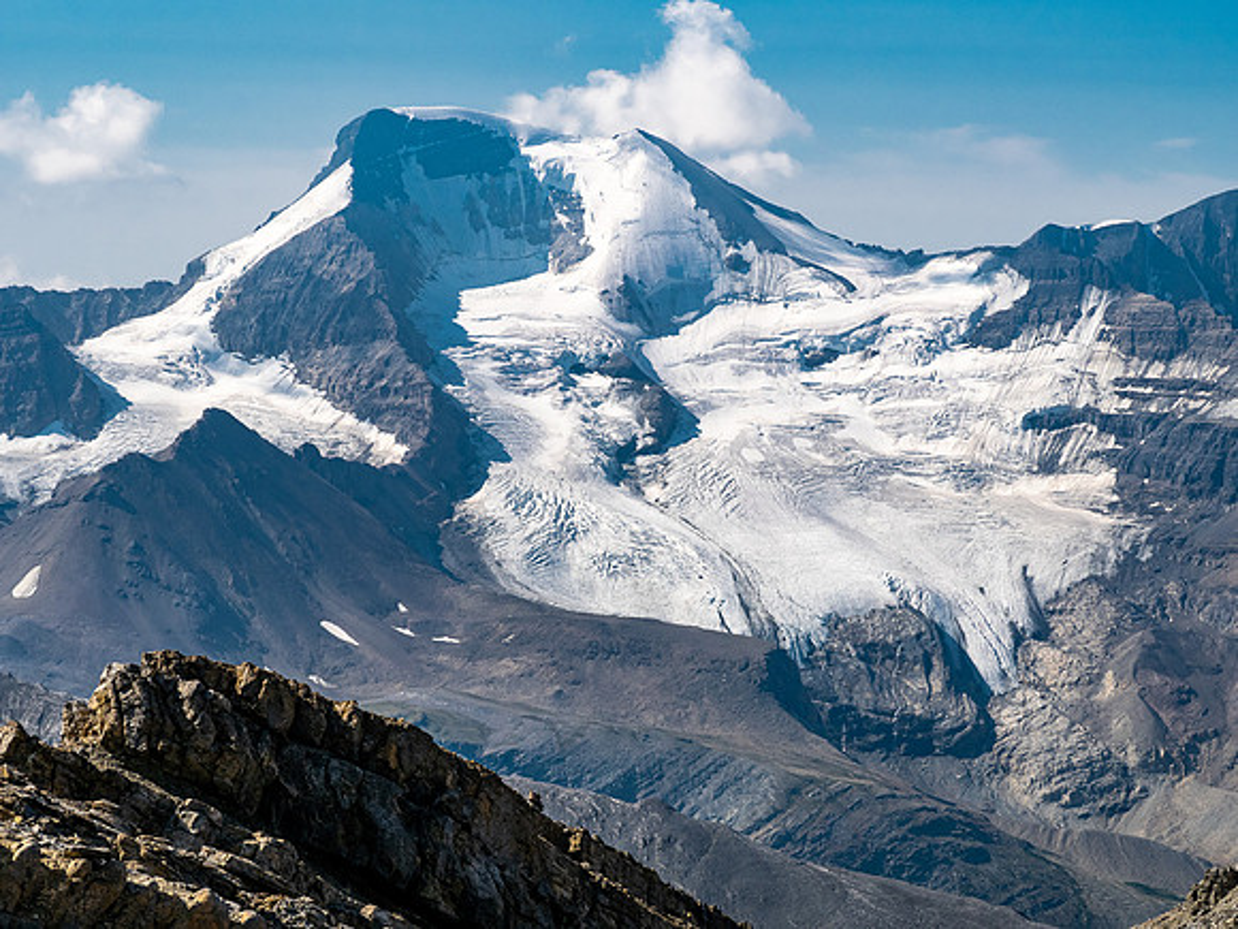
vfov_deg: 12.0
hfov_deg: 15.9
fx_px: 4435
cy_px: 464
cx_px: 619
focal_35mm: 124
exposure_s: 1/400
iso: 200
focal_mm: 62
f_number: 8
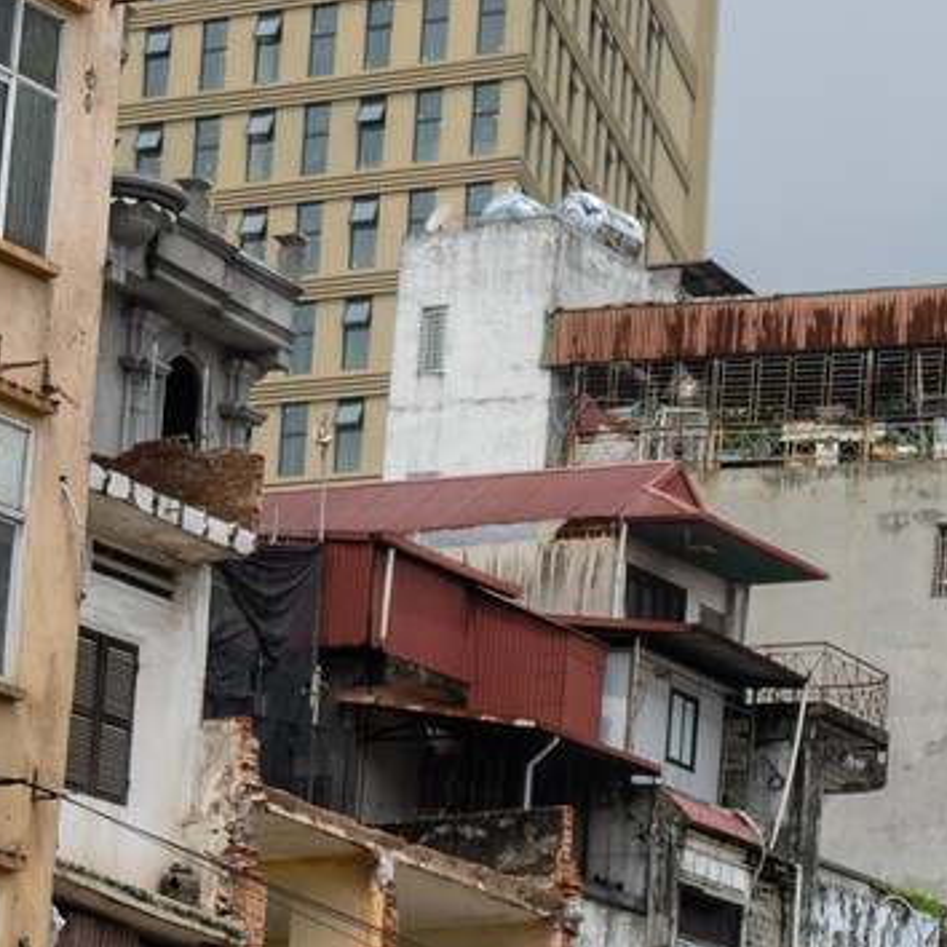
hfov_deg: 11.8
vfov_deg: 12.0
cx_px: 1188
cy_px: 959
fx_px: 4457
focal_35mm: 144
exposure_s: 1/1600
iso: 100
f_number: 3.2
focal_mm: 30
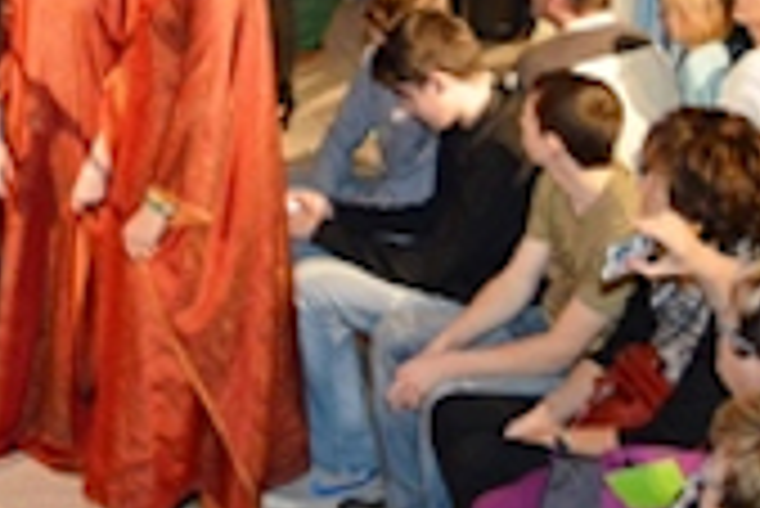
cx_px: -243
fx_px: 2028
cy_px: -139
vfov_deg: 13.8
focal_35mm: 96
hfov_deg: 19.5
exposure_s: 1/60
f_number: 3.5
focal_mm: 20
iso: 1600
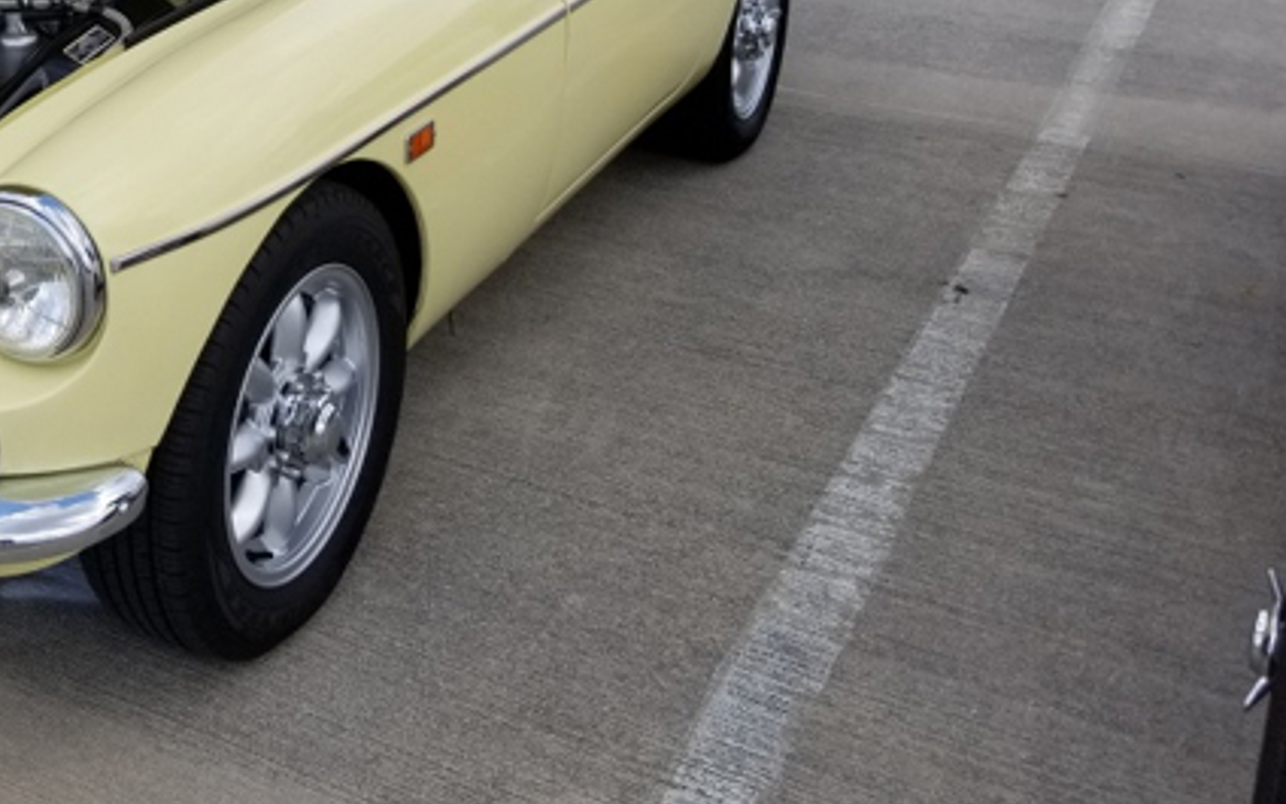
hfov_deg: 36.4
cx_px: 121
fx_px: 1822
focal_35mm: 52
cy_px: -49
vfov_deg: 23.5
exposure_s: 1/2216
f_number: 1.7
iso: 50
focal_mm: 4.25
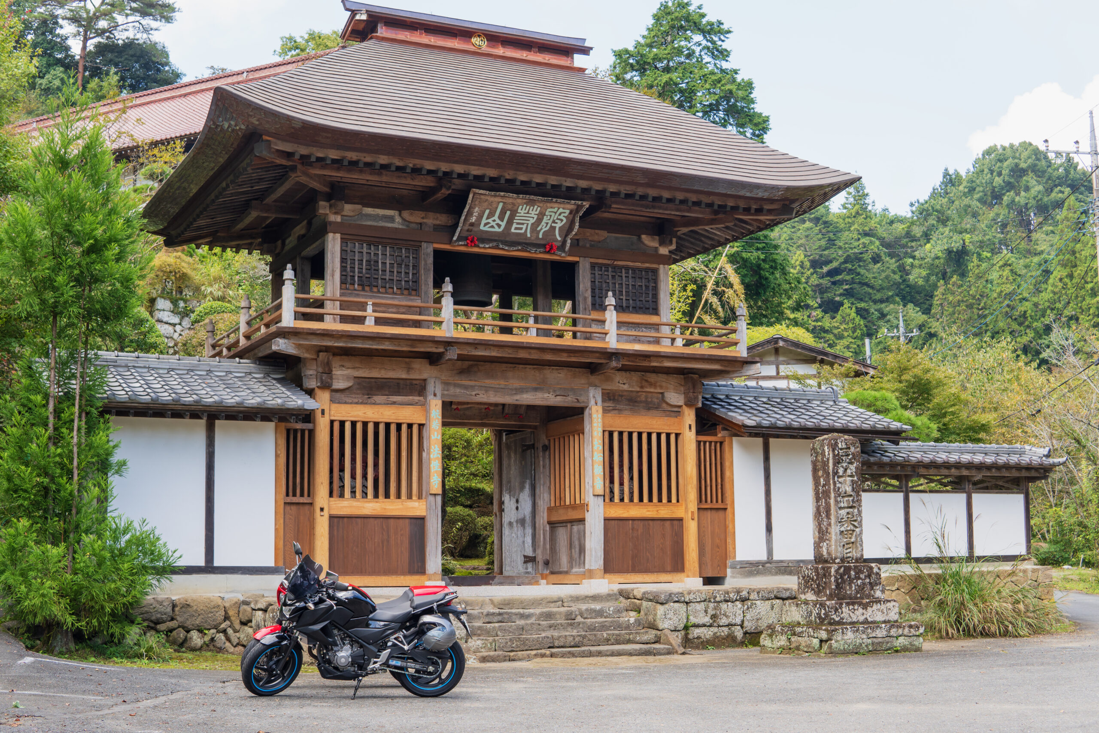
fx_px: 1374
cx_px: 550
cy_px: 366
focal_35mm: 45
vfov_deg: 29.9
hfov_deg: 43.6
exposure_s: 1/80
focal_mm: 30
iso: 100
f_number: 5.6
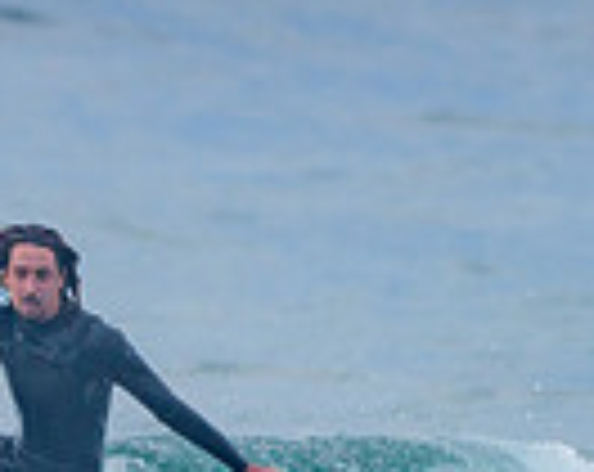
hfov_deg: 0.7
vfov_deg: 0.6
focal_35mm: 2590
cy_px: 588
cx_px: -45
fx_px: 45432
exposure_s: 1/2000
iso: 220
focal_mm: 500
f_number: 5.6
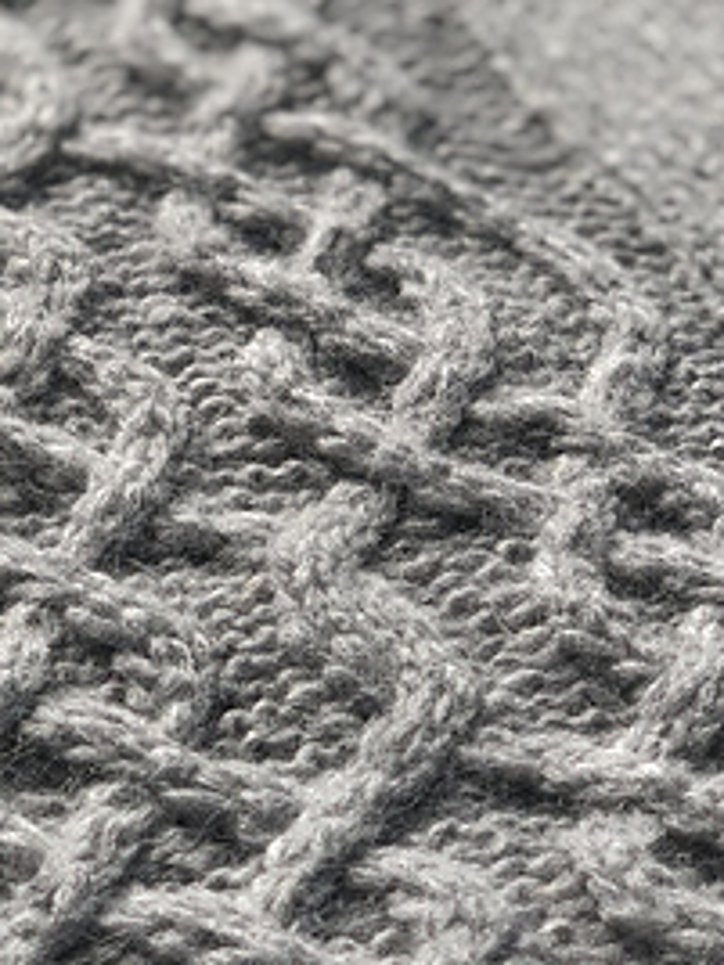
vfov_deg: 15.9
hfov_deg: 11.8
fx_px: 3458
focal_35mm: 124
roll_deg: -3.0
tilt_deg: -36.7
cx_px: 18
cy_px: 349
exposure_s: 1/1600
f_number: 2.4
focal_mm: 6
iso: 16
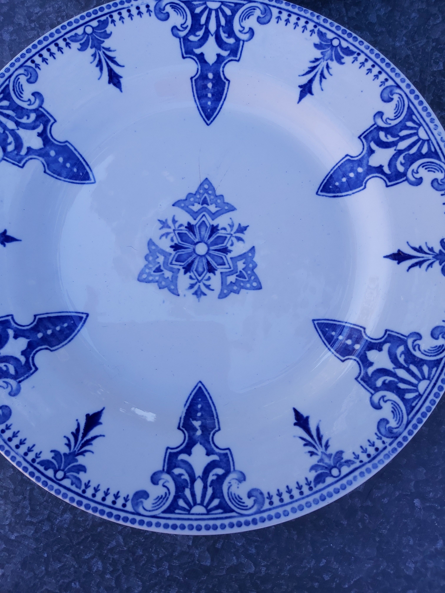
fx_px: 446
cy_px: 296
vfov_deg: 67.3
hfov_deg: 53.1
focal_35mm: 26
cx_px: 222
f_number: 1.7
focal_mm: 3.92
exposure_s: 1/454
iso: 64
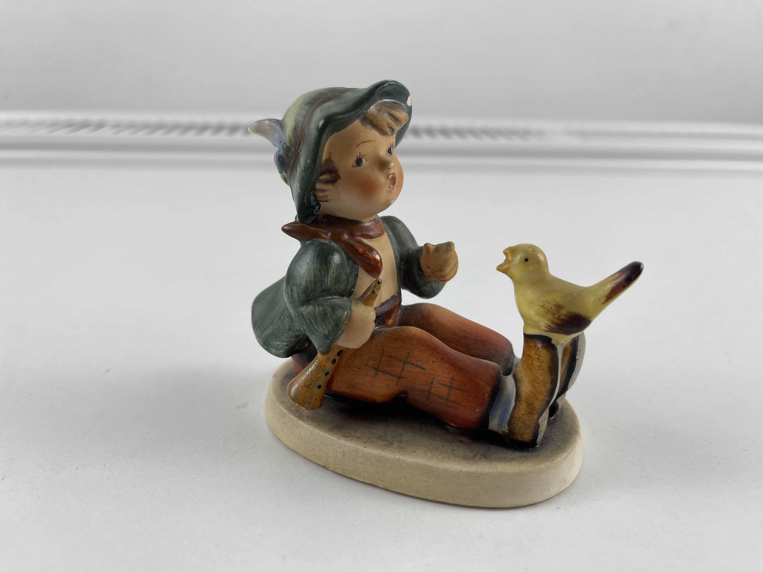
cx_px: 382
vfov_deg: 54.9
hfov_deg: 69.4
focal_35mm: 25
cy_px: 286
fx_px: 551
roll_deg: -2.4
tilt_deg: -23.4
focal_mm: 5.1
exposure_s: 1/230
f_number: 1.6
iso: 32
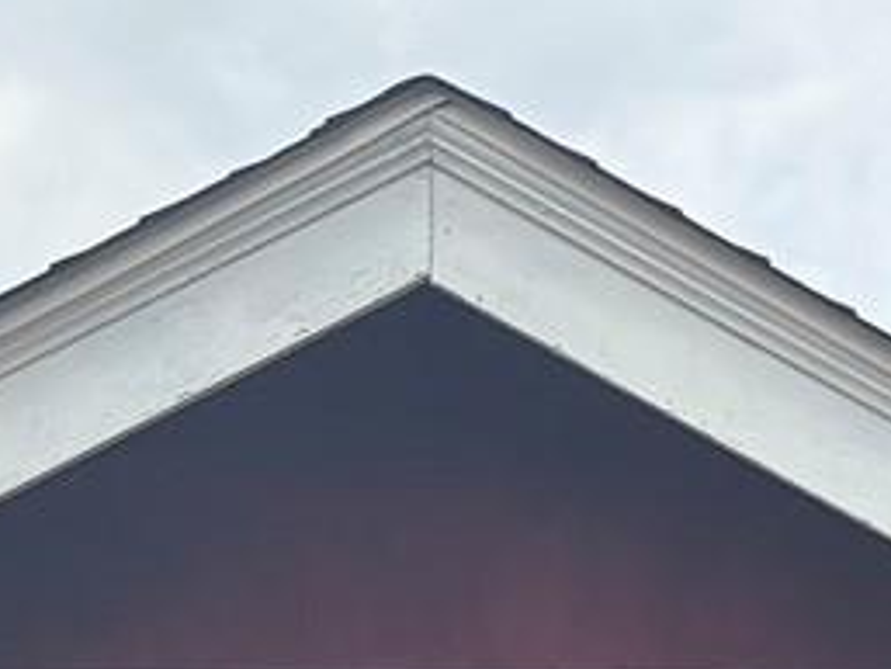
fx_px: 5331
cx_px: 960
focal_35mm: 207
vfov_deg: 6.9
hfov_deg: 9.5
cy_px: 1487
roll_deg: +0.3
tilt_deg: +11.5
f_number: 1.6
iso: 50
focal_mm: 5.96
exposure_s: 1/3623
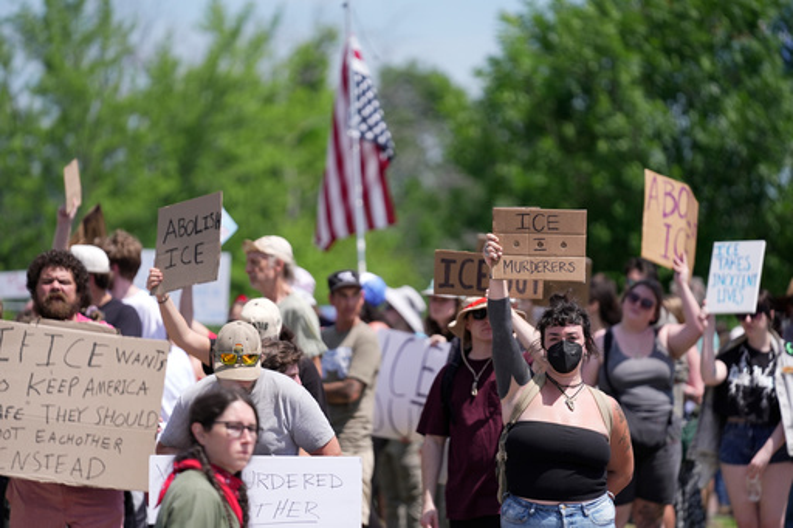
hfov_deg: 10.3
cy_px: 264
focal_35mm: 200
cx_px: 396
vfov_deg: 6.9
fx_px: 4404
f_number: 2.8
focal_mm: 200
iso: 400
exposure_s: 1/5000
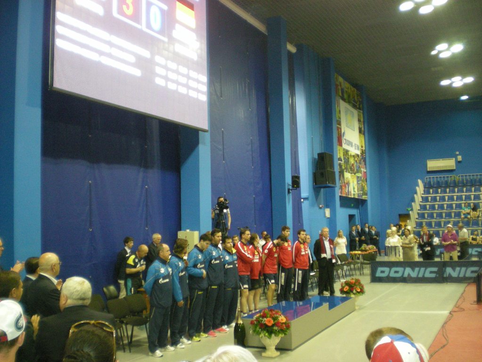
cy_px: 181
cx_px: 241
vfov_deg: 37.7
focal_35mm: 38
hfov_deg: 49.0
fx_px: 529
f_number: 3.1
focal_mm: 6.3
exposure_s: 1/30
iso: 383
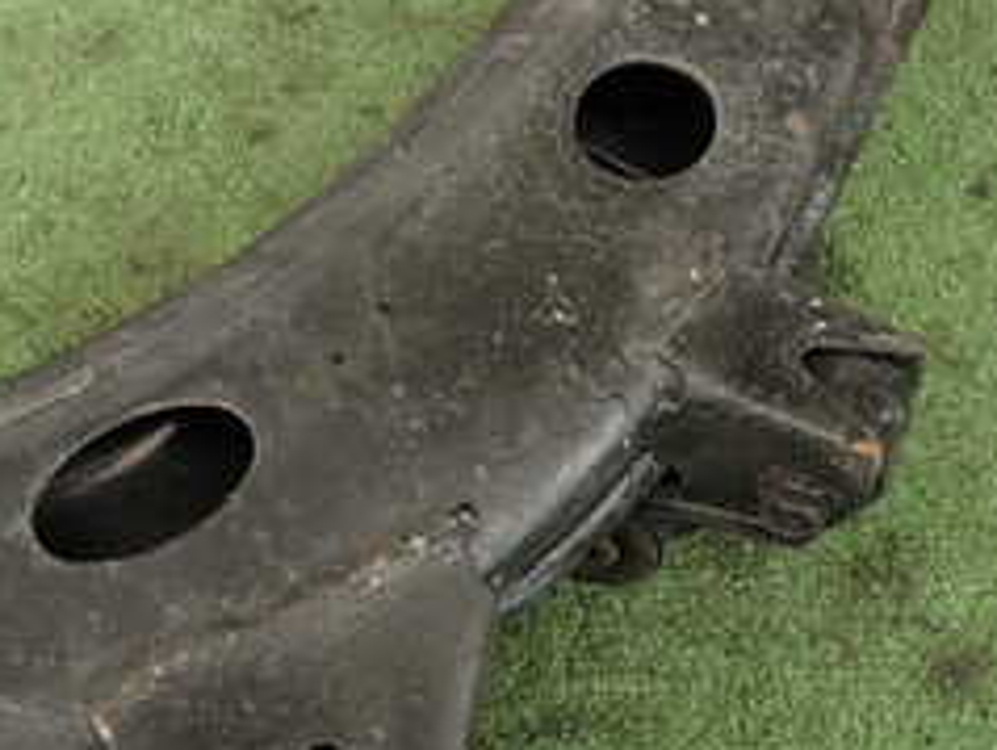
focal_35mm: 63
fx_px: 1816
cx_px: -29
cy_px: 570
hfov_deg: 28.5
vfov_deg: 23.1
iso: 100
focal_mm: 4.5
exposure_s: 1/100
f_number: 2.8
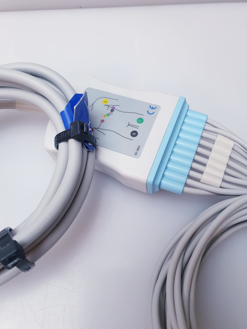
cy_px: 164
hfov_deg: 53.1
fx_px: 247
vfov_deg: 67.3
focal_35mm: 26
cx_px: 124
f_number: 2.4
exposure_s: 1/100
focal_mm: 4.3
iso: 160
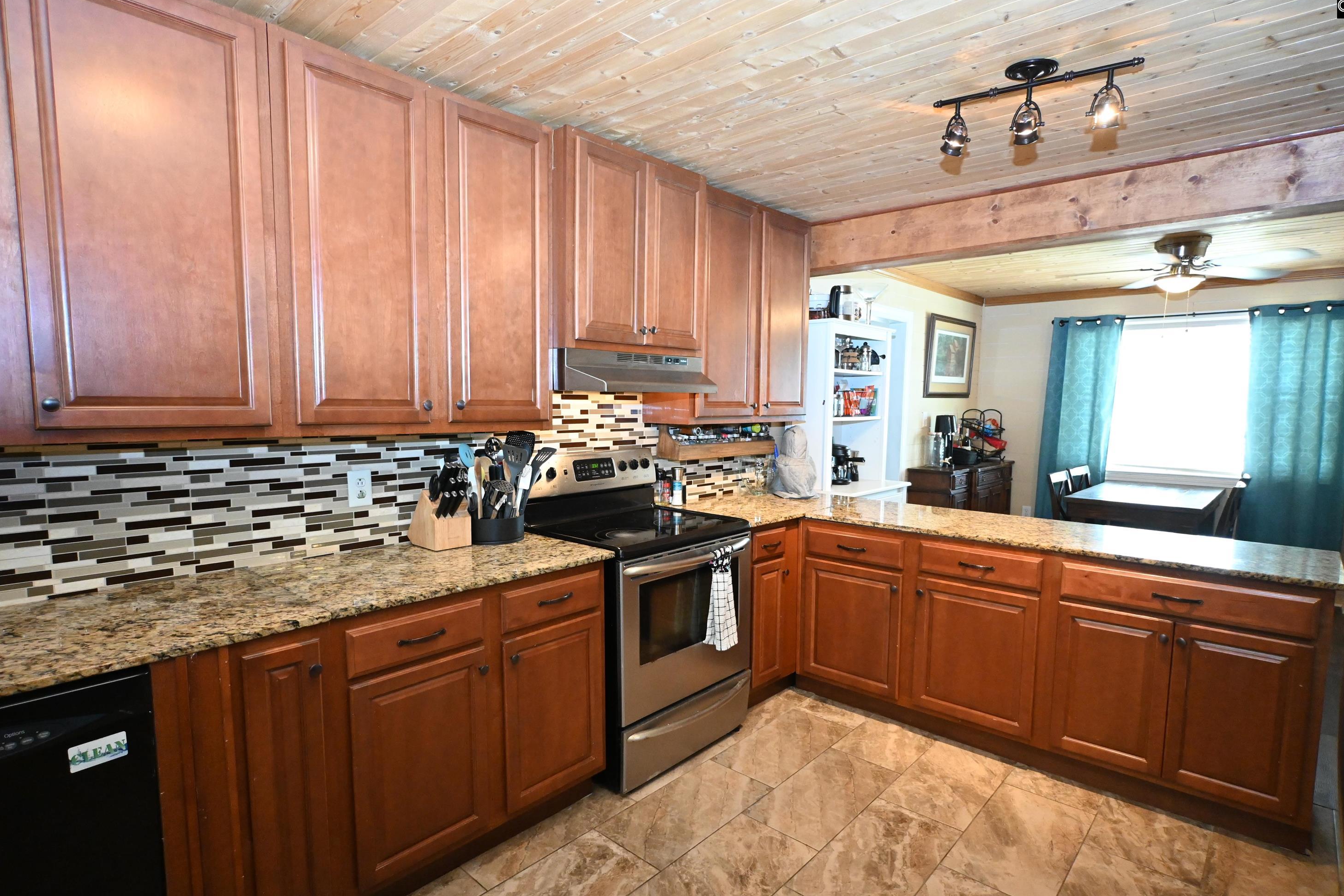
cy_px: 468
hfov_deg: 86.9
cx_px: 672
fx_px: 709
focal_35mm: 19
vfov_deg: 64.5
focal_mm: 12
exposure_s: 1/80
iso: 3200
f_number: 3.5
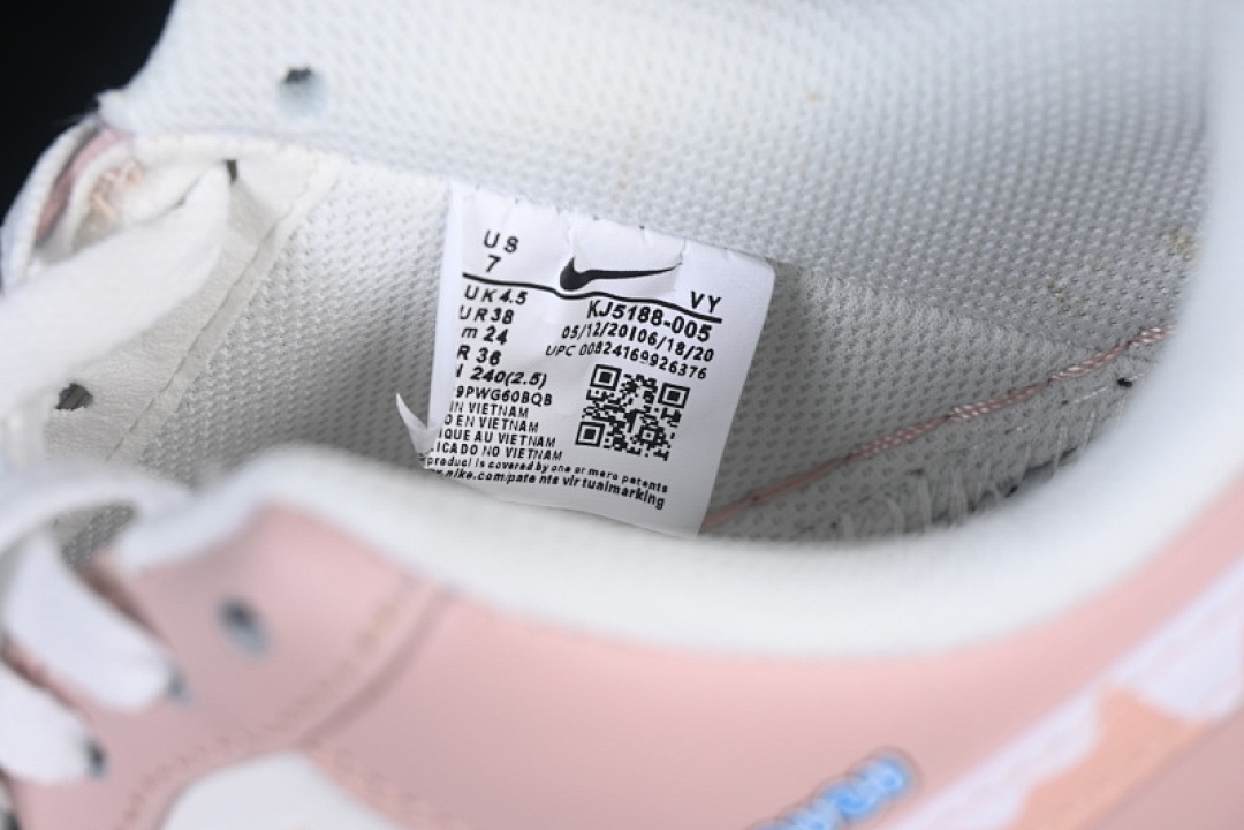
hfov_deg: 27.0
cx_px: 622
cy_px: 415
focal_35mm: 75
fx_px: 2591
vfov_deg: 18.2
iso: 160
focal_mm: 50
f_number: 7.1
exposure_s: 1/80
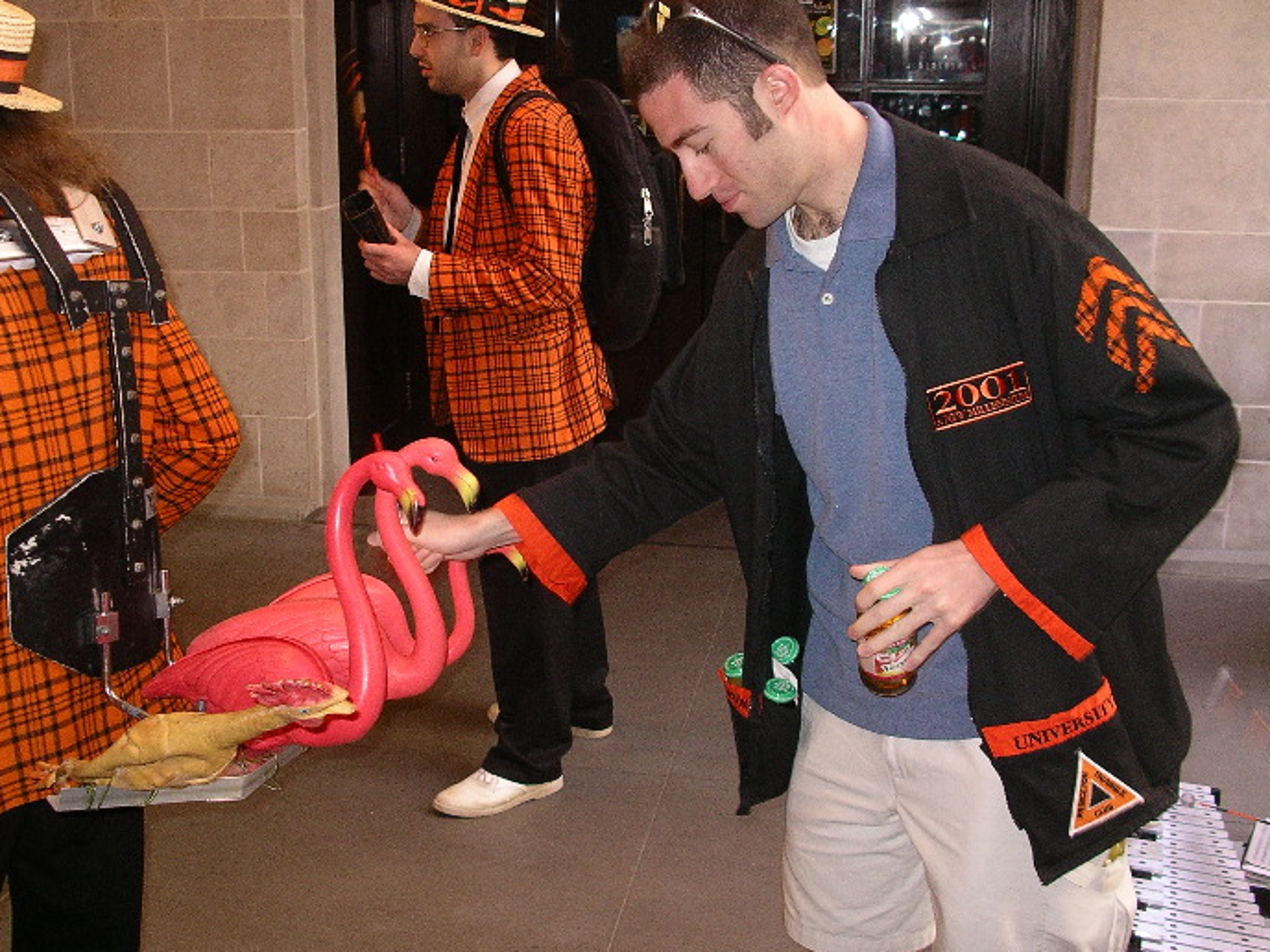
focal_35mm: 43
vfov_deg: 33.6
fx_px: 1578
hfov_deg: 43.8
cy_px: 446
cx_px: 563
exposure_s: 1/40
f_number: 2.8
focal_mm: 7.8
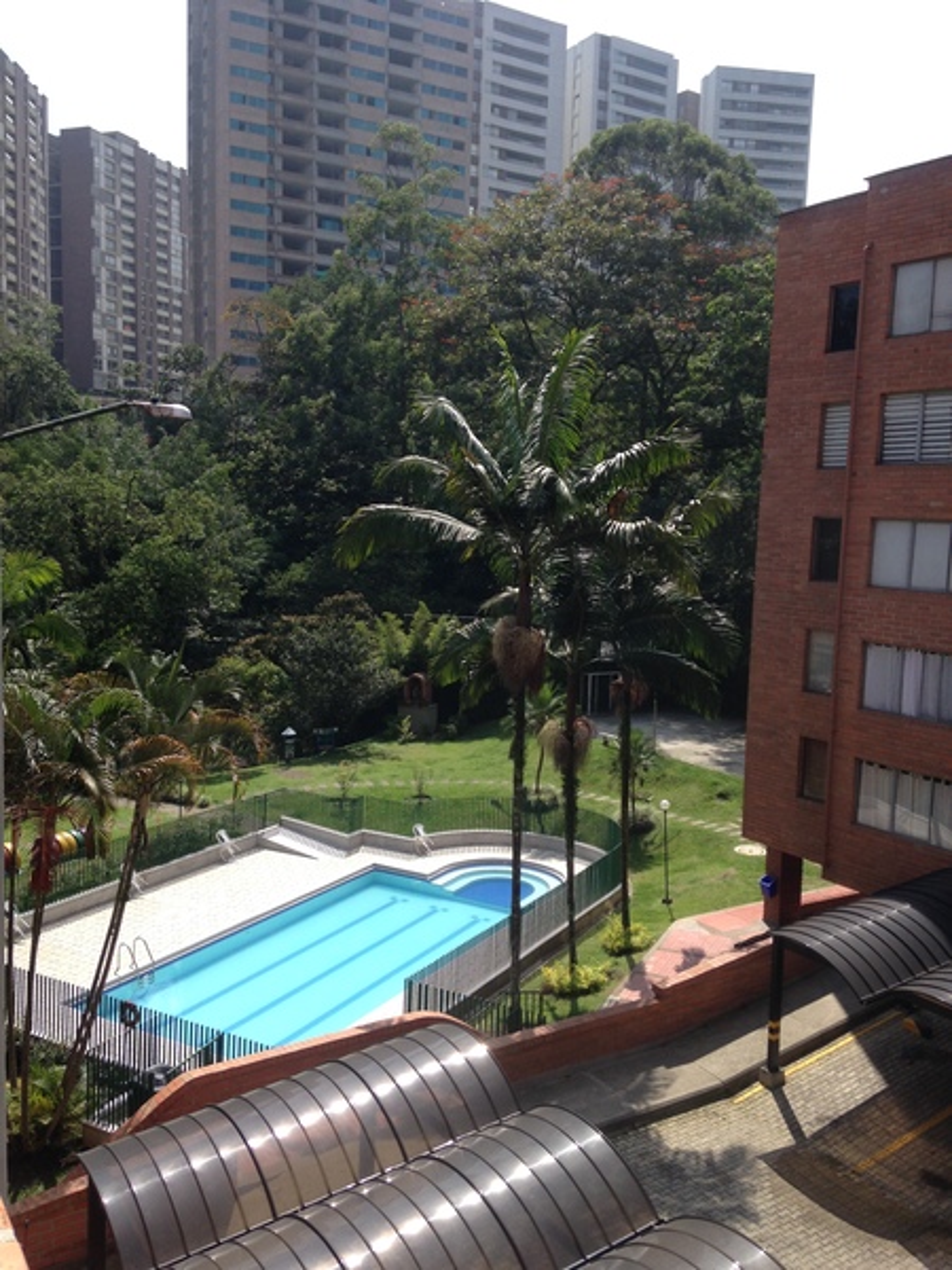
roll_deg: -3.6
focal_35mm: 33
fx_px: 1210
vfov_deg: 55.4
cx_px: 476
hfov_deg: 42.9
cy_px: 635
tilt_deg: -10.4
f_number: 2.4
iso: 50
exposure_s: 1/1232
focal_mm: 4.12
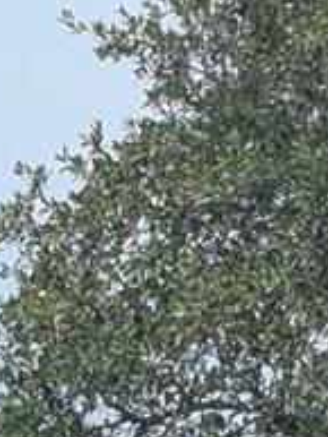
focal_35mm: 382
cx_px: 261
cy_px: 1121
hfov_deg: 3.9
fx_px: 4821
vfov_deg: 5.0
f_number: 1.85
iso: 52
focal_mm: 6.81
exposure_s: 1/2232
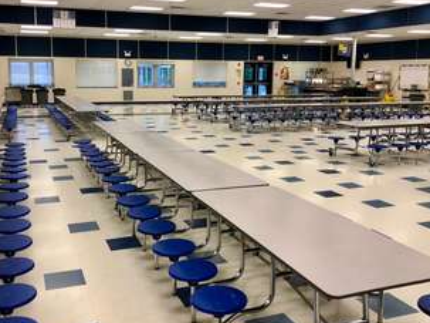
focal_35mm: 37
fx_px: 459
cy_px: 139
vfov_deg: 38.6
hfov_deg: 50.1
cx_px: 192
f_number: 1.8
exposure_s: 1/30
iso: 32
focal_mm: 4
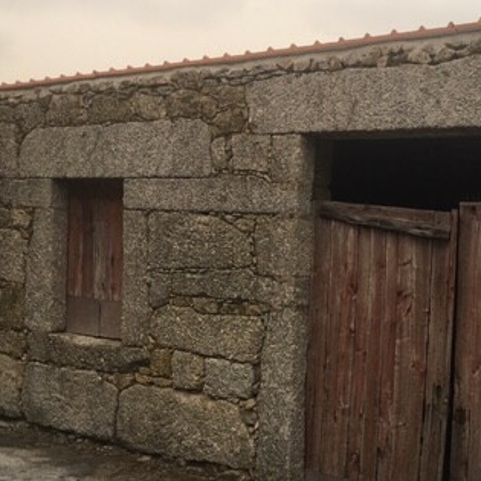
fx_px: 817
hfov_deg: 31.6
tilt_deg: -3.4
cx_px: 411
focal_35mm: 52
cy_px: 264
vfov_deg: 32.8
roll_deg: -2.1
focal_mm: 4.15
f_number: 2.2
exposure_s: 1/874
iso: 25
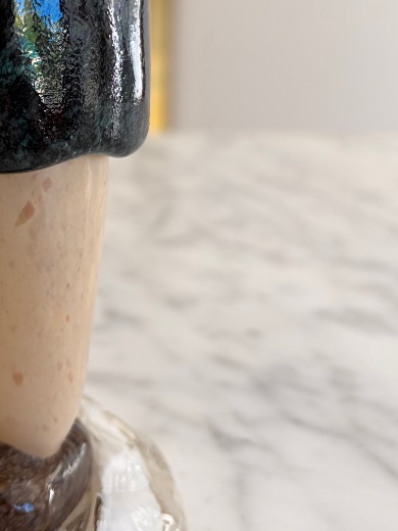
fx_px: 920
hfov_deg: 23.3
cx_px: -6
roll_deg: +0.0
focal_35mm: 60
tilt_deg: -8.5
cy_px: 91
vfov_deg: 31.2
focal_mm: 5.96
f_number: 1.6
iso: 40
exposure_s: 1/122
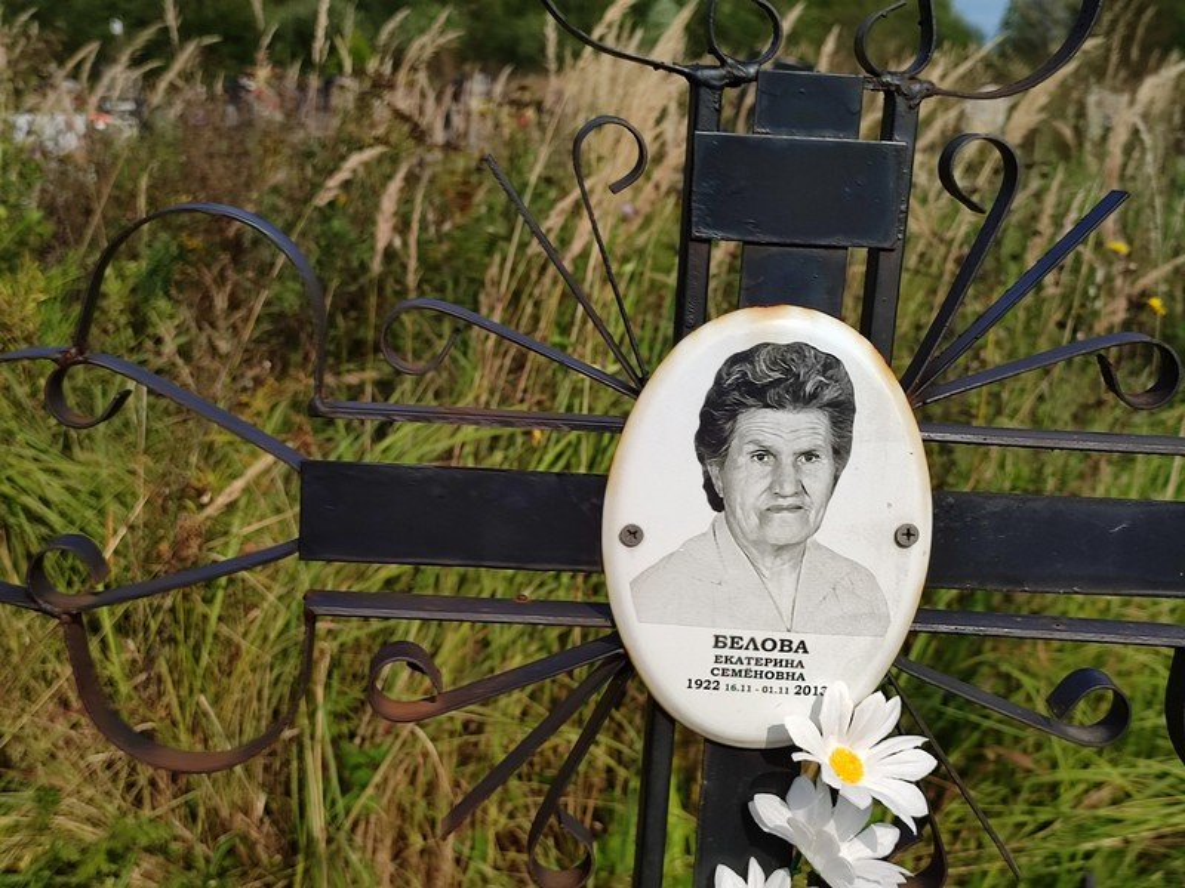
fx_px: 856
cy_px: 444
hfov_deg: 69.4
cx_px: 592
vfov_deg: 54.9
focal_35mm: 25
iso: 50
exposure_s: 1/887
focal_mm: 6.04
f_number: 1.9
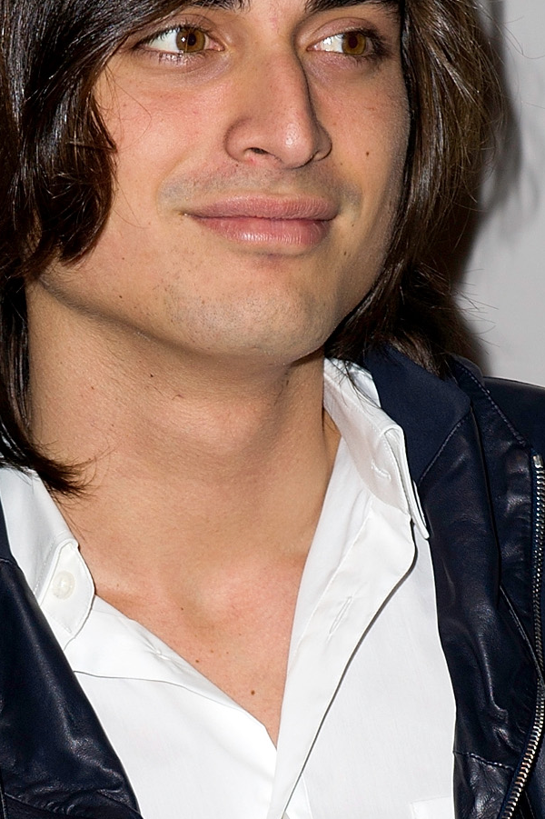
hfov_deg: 5.9
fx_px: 5295
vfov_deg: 8.7
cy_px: 1043
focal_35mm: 233
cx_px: 229
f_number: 6.3
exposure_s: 1/250
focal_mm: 70
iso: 250
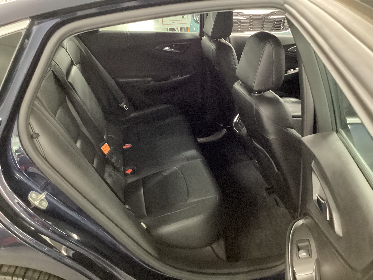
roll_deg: +0.1
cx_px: 186
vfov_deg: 45.4
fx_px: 334
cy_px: 140
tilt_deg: -28.4
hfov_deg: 58.4
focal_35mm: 31
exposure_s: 1/17
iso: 800
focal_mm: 3.3
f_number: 2.4
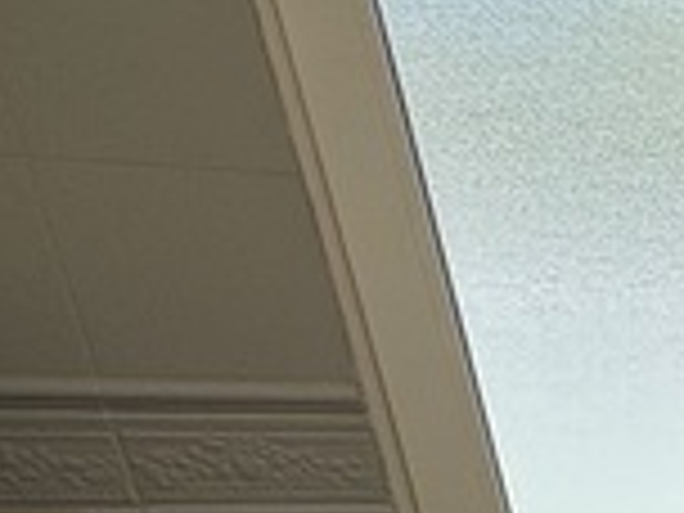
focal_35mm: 83
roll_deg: -0.3
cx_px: 1876
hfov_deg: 12.8
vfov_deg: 14.8
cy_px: 1006
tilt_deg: -20.7
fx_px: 1640
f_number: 2.2
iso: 64
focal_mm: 2.22
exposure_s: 1/130
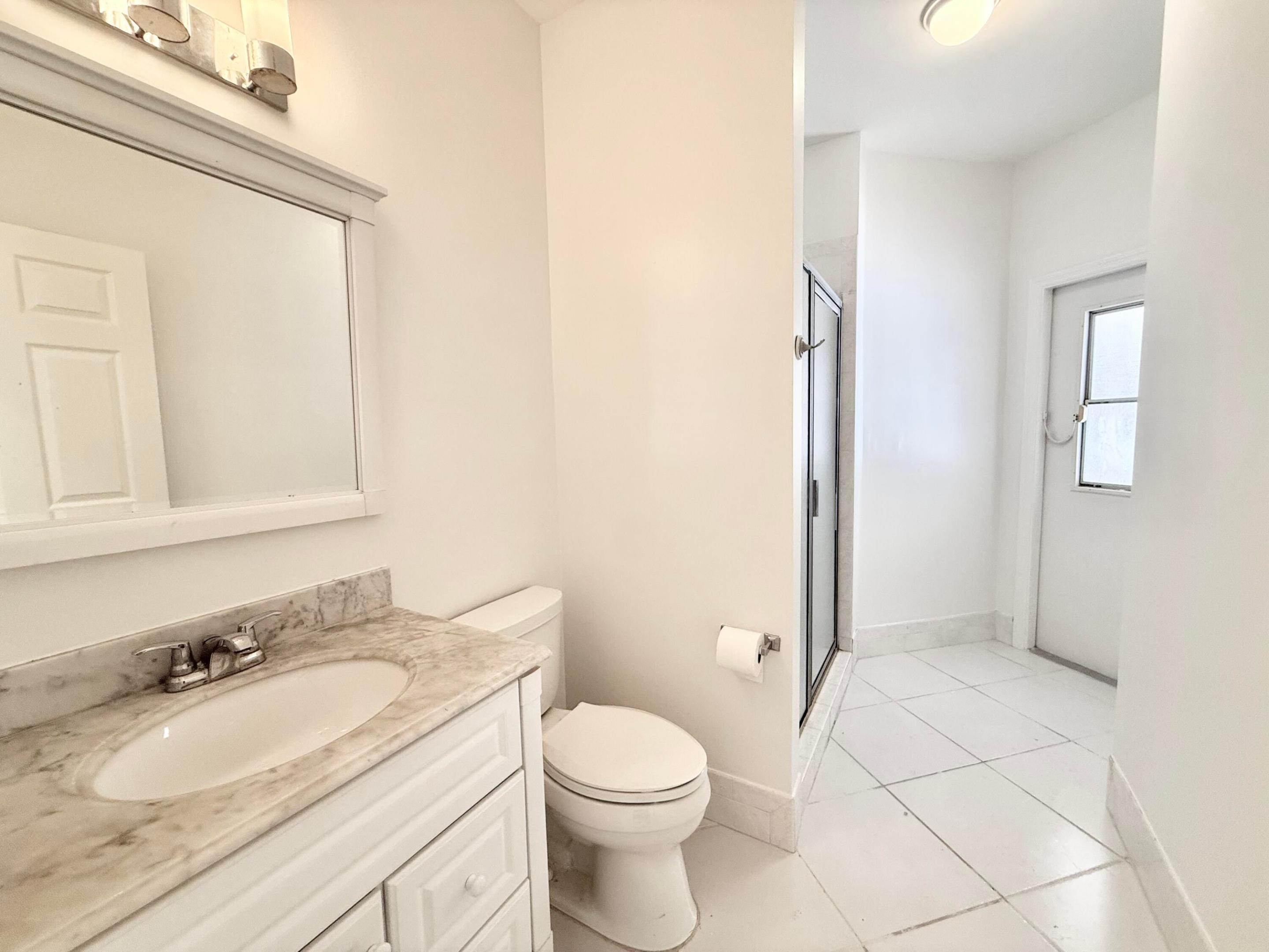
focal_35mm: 14
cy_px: 476
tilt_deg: -4.9
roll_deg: +1.7
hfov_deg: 102.1
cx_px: 634
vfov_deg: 85.7
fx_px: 513
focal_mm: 2.22
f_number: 2.2
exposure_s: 1/60
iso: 200
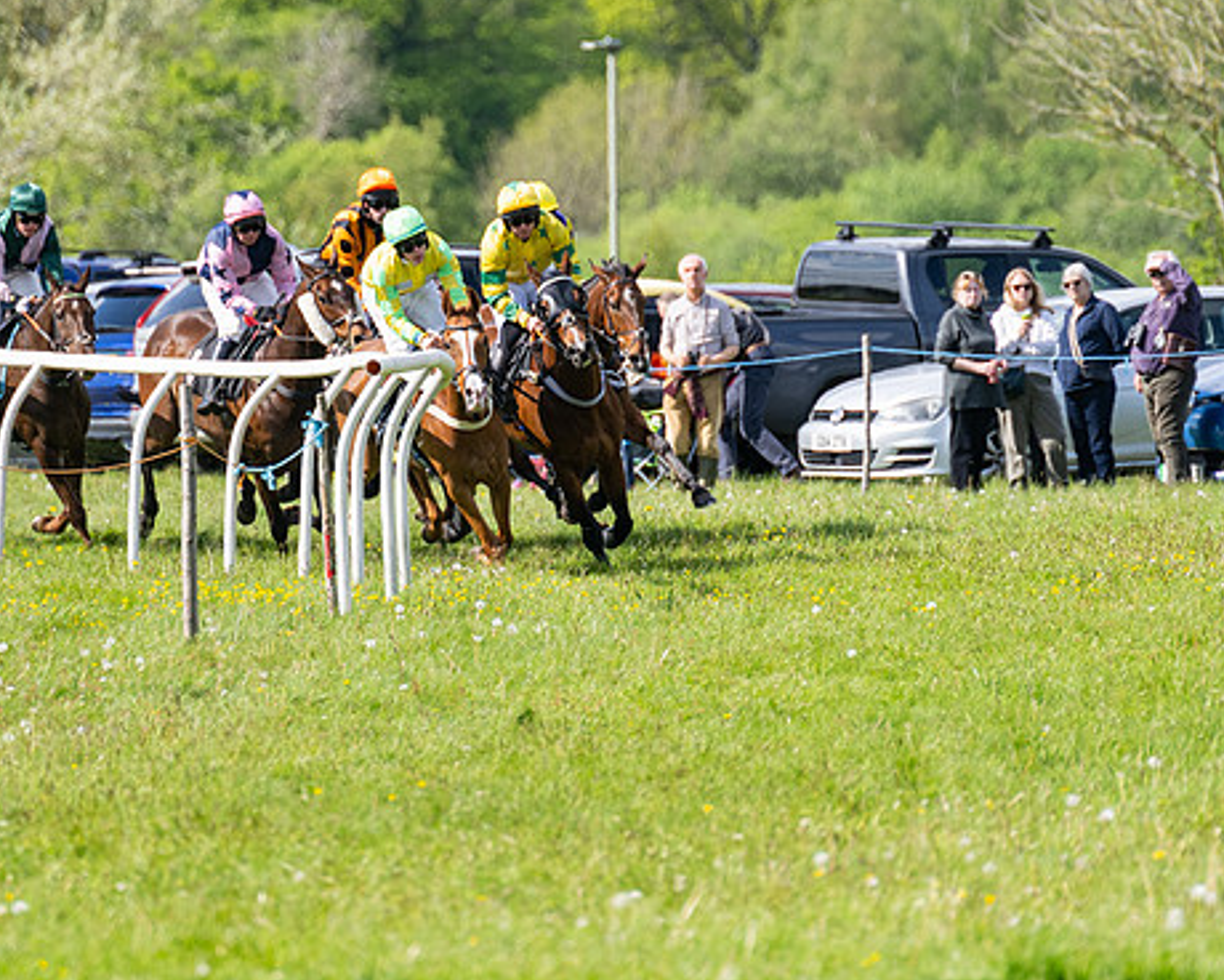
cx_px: 560
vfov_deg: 2.7
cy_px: 453
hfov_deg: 3.3
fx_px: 20975
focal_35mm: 579
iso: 200
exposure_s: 1/1600
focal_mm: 280
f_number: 4
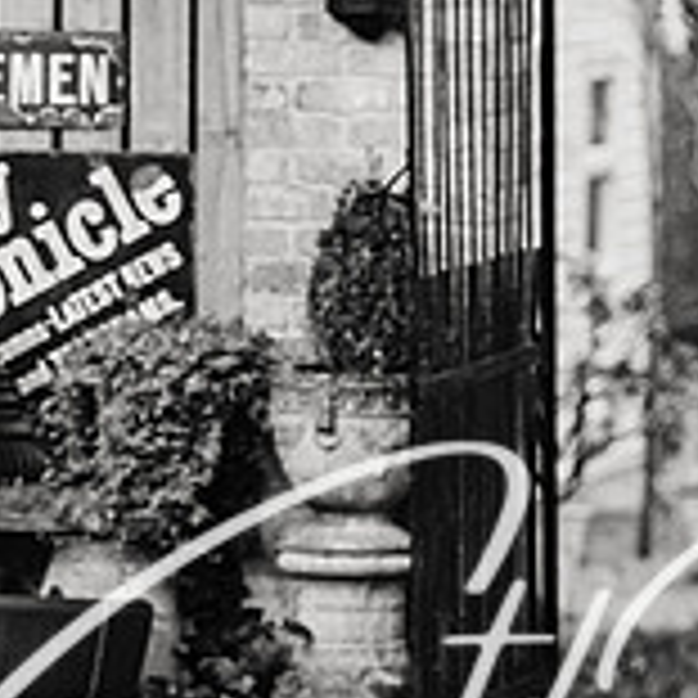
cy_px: 394
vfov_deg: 3.9
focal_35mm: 445
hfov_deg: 3.9
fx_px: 10152
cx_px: 1049
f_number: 2.8
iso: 1000
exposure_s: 1/250
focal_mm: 140
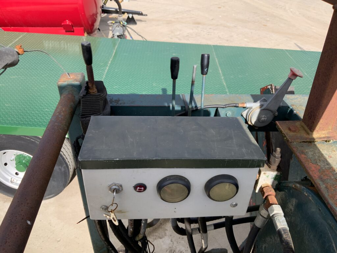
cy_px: 126
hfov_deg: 61.7
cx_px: 168
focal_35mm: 29
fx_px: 282
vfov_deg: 48.2
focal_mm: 3
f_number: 1.8
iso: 16
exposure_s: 1/1055
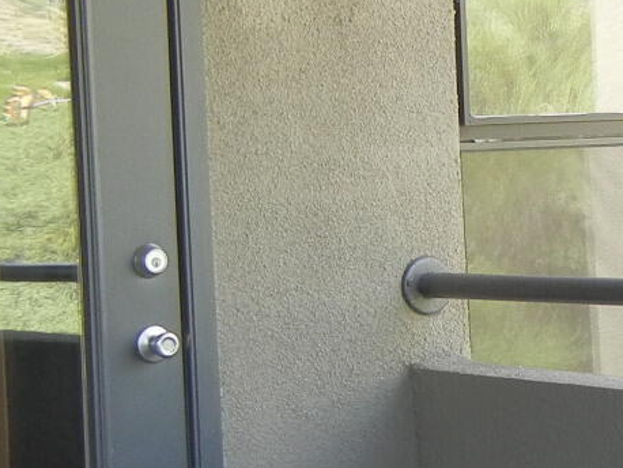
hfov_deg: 12.7
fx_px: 2737
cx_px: 743
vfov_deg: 9.7
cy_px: 365
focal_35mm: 152
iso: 160
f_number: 3.6
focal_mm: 6.2
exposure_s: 1/96.2
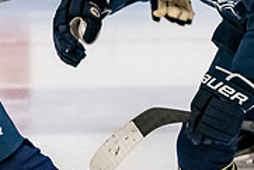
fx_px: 5988
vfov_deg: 1.6
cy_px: -106
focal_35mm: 848
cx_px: -155
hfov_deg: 2.4
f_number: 3.5
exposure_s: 1/800
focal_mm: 135
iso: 2500
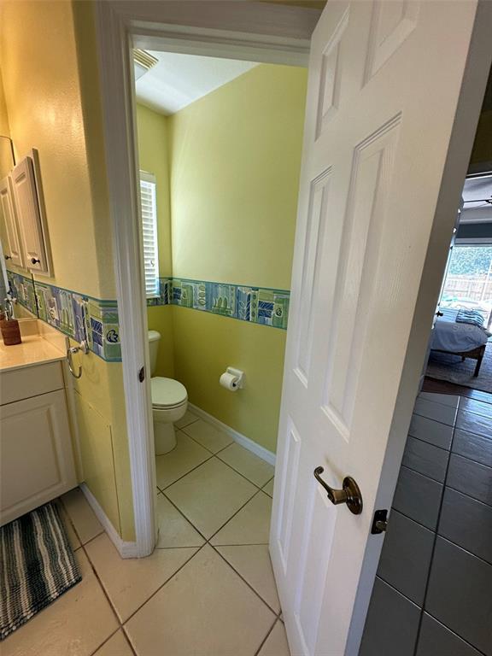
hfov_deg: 85.7
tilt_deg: -14.2
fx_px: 265
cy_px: 328
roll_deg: -3.2
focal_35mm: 14
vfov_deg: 102.1
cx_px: 246
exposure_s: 1/120
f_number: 2.2
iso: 125
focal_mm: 2.22
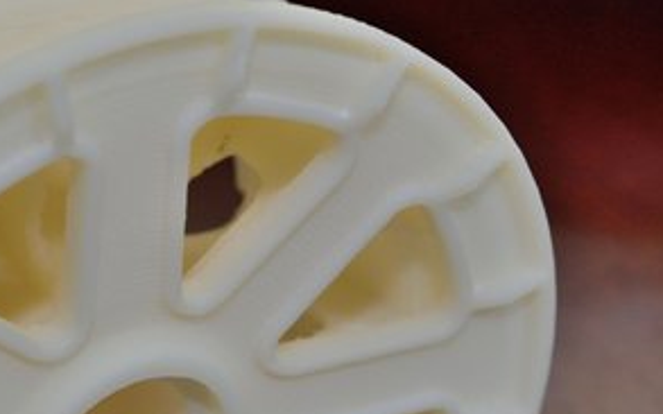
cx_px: 224
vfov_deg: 11.4
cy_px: 261
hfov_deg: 18.1
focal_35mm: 115
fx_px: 2072
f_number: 14
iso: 400
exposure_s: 1/60
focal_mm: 55
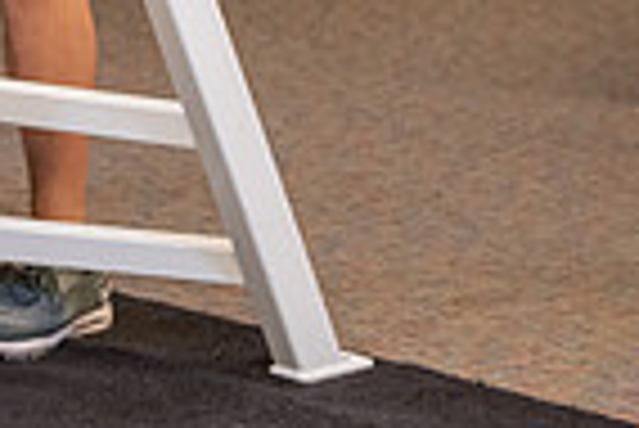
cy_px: -282
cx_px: -436
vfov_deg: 6.9
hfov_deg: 10.0
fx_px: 3483
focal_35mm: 196
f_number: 3.2
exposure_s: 1/200
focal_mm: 48
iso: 1250
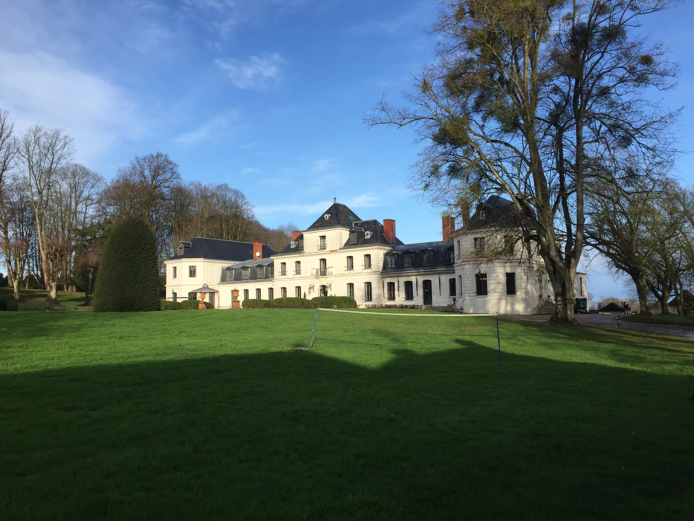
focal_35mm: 29
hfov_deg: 61.7
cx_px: 347
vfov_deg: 48.2
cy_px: 260
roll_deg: +1.4
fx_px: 581
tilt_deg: +5.8
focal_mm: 4.15
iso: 32
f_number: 2.2
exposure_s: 1/1041
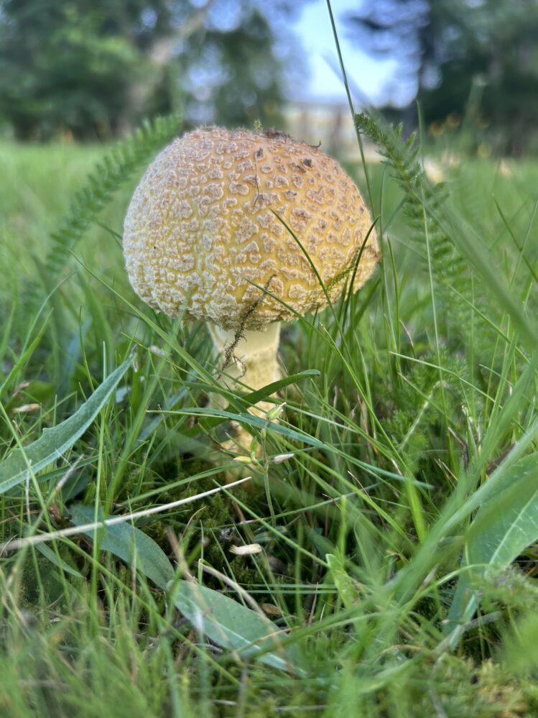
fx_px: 539
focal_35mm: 26
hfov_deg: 53.1
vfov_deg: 67.3
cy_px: 359
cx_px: 269
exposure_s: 1/352
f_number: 1.5
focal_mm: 5.7
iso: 50
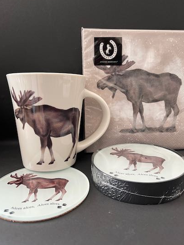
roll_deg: -1.3
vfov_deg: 58.3
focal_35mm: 31
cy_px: 117
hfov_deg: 45.4
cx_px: 100
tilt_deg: -14.3
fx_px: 220
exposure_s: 1/60
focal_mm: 5.1
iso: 160
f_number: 1.6
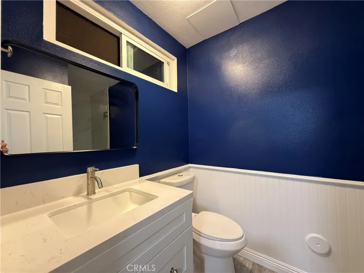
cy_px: 136
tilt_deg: +1.2
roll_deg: +1.3
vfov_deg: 85.7
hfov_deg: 102.1
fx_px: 147
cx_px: 182
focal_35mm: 14
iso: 640
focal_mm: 2.22
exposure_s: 1/60
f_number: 2.2
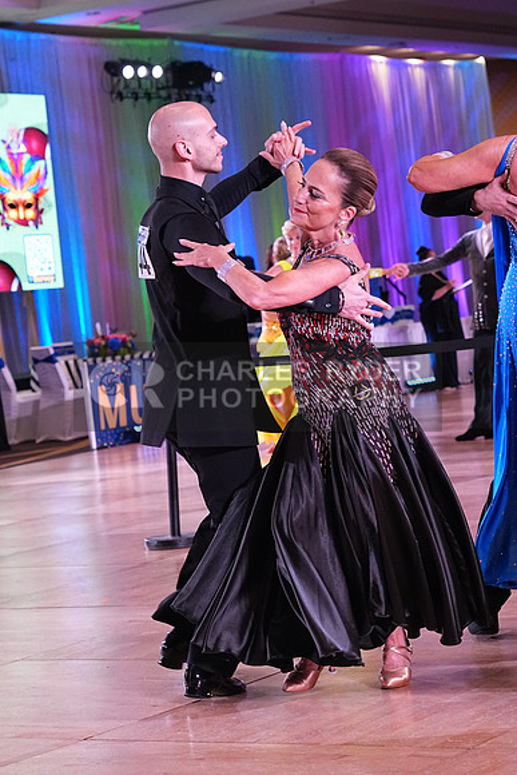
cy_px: 388
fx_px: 2196
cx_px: 258
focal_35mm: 102
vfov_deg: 20.0
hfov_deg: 13.4
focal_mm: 68
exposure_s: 1/320
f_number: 5.6
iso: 3200
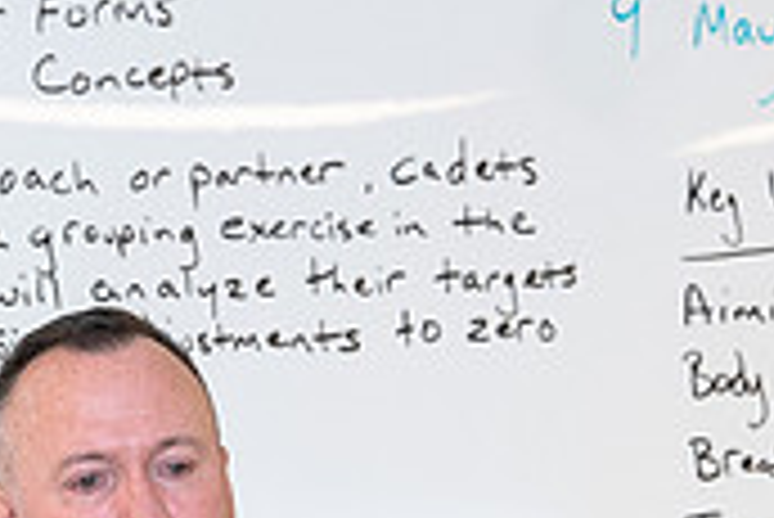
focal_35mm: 456
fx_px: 9812
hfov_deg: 4.5
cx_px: 108
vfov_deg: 3.0
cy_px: 741
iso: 1250
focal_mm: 135
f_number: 8
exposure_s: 1/60
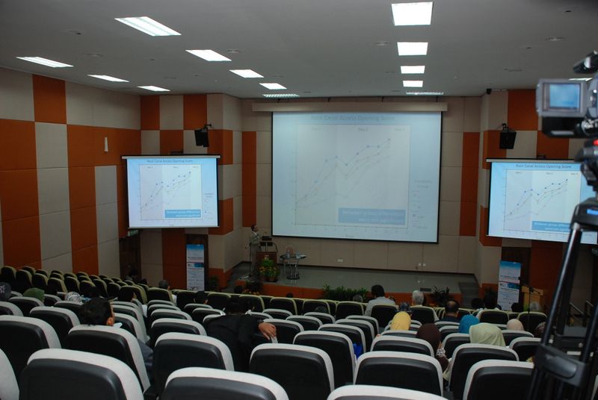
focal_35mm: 30
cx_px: 299
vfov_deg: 43.7
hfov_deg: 61.9
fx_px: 499
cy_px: 200
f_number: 4
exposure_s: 1/80
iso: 640
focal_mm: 20
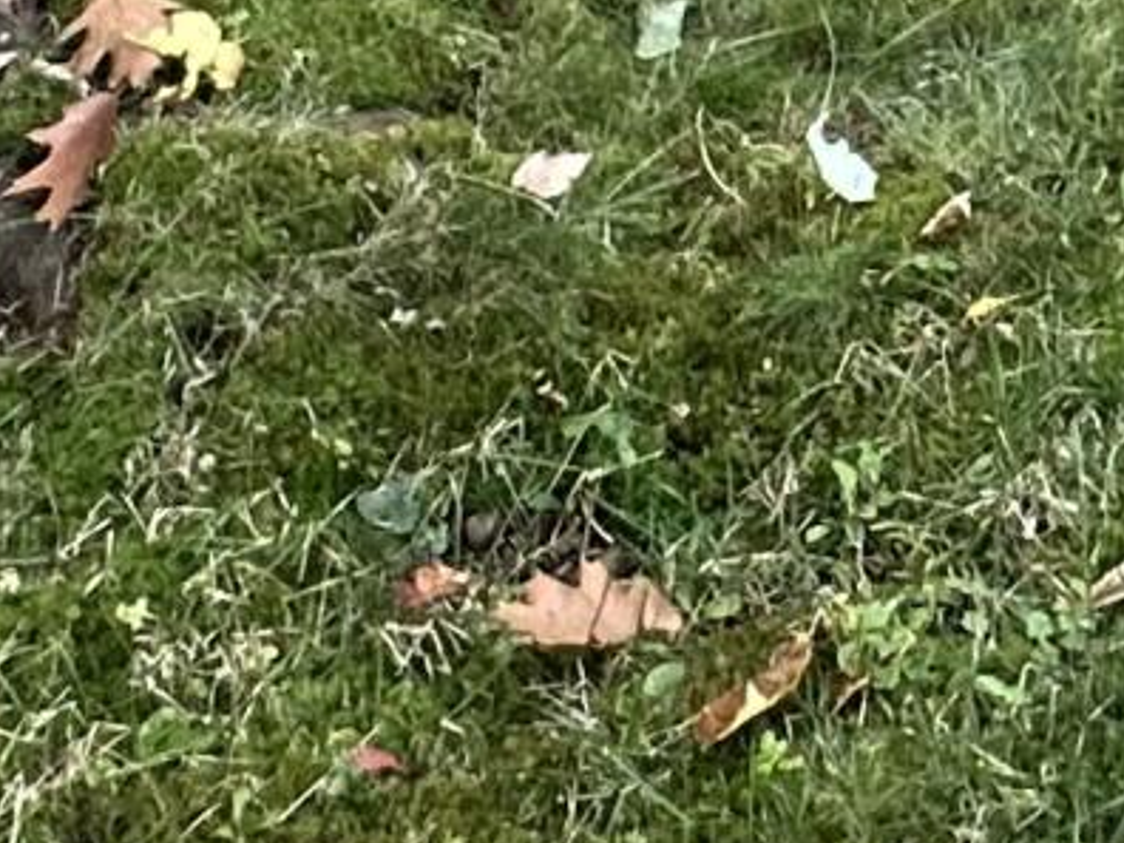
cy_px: -1604
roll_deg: +0.7
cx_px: 1822
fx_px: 3442
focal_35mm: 106
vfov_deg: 10.4
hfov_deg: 16.4
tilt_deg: -6.3
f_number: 2.2
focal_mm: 2.22
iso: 100
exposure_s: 1/99
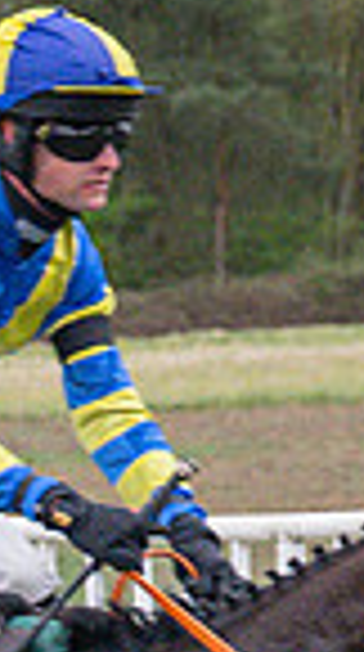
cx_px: -289
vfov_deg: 3.4
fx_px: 11005
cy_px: 811
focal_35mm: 638
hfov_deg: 1.9
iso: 1600
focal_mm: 70
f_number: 4
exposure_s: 1/1000
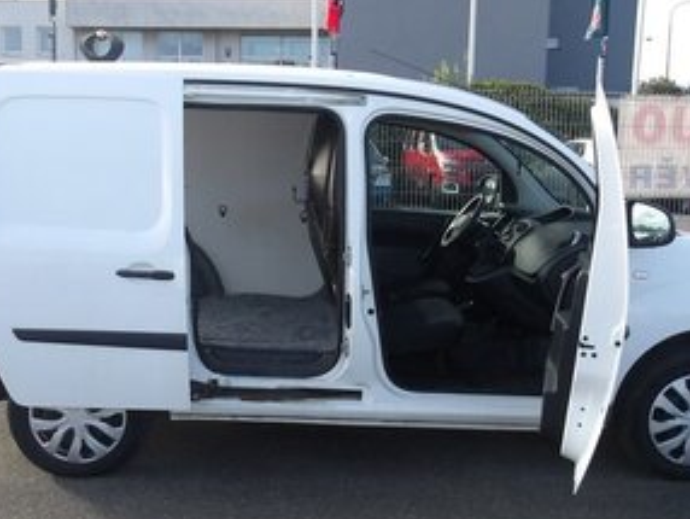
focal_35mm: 46
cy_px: 302
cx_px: 328
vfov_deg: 31.5
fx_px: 918
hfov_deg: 41.2
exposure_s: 1/426
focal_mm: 4.9
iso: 100
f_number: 3
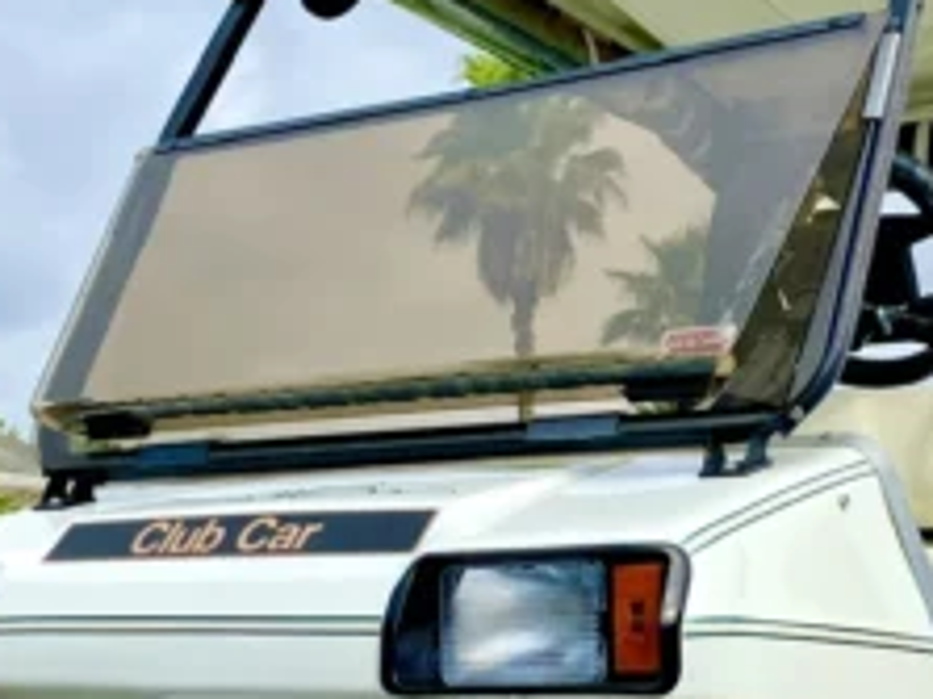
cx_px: 661
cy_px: 452
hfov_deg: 27.5
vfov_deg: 20.9
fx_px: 1886
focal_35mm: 70
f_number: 1.8
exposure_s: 1/2688
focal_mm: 4.25
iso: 32
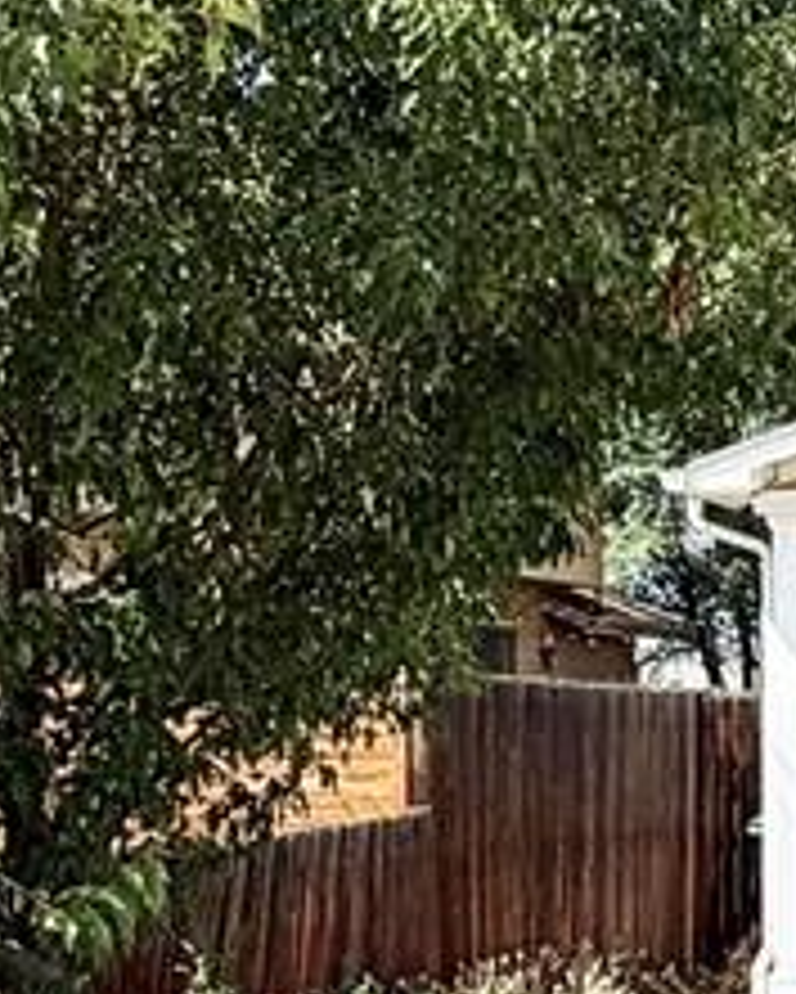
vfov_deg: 19.2
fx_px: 2913
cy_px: 805
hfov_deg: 15.2
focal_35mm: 99
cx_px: 845
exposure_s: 1/770
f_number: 2.2
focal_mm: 2.22
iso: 25
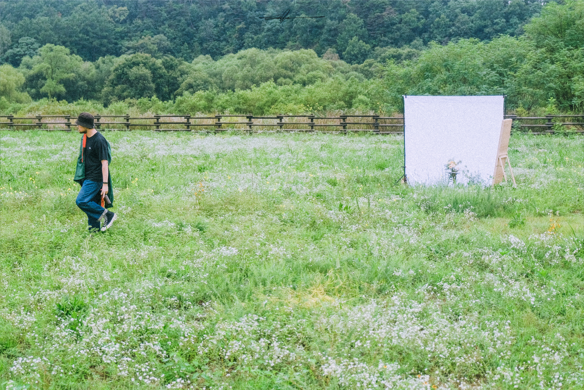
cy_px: 195
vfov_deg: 34.2
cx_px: 292
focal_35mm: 39
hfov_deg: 49.6
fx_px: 633
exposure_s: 1/1500
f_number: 4
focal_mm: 25.7
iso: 800
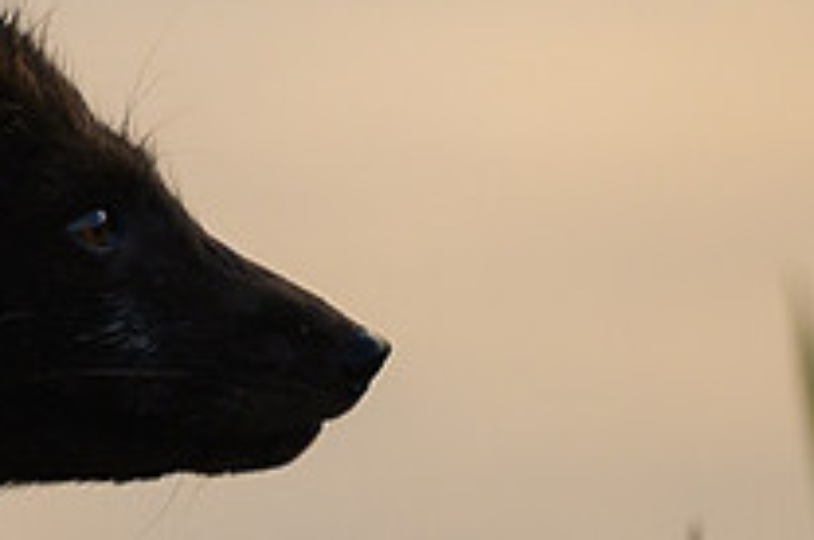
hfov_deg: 1.3
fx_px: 35264
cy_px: 243
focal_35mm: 1562
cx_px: -315
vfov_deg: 0.9
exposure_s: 1/800
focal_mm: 400
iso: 800
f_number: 4
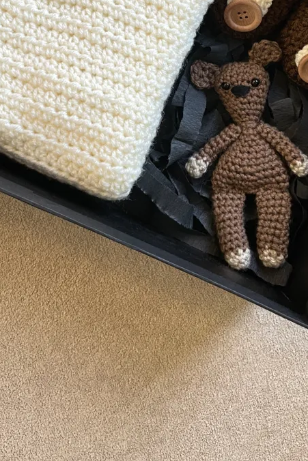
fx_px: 616
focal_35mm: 48
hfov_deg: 28.1
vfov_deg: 38.5
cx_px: 154
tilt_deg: -82.8
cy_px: 54
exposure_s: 1/50
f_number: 1.6
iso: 125
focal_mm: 4.2
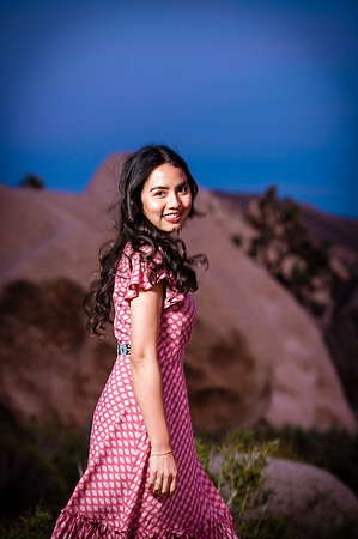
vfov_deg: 18.6
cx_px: 179
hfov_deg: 12.4
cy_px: 270
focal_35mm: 110
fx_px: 1645
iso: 800
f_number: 3.5
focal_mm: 110
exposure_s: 1/80
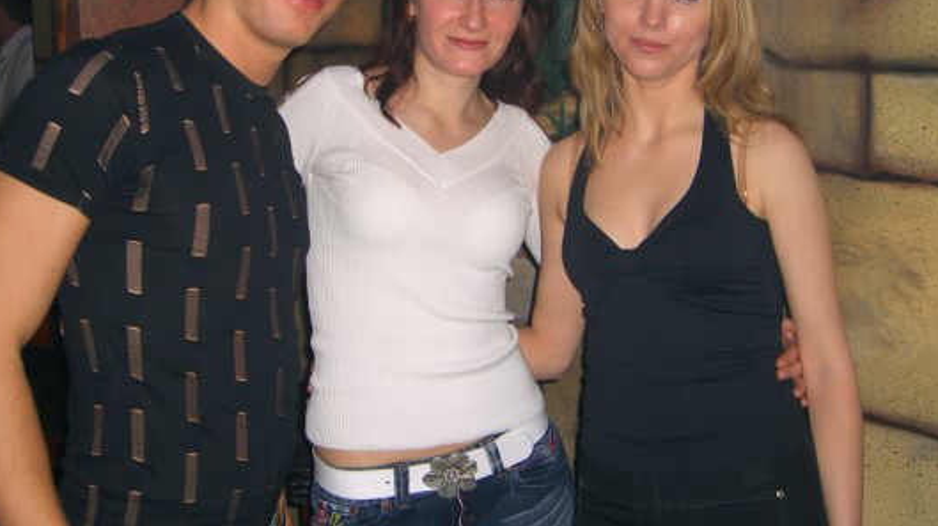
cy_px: 161
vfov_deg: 25.2
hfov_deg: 43.7
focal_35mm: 47
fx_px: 1168
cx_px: 456
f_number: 2.8
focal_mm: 7.9
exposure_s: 1/60
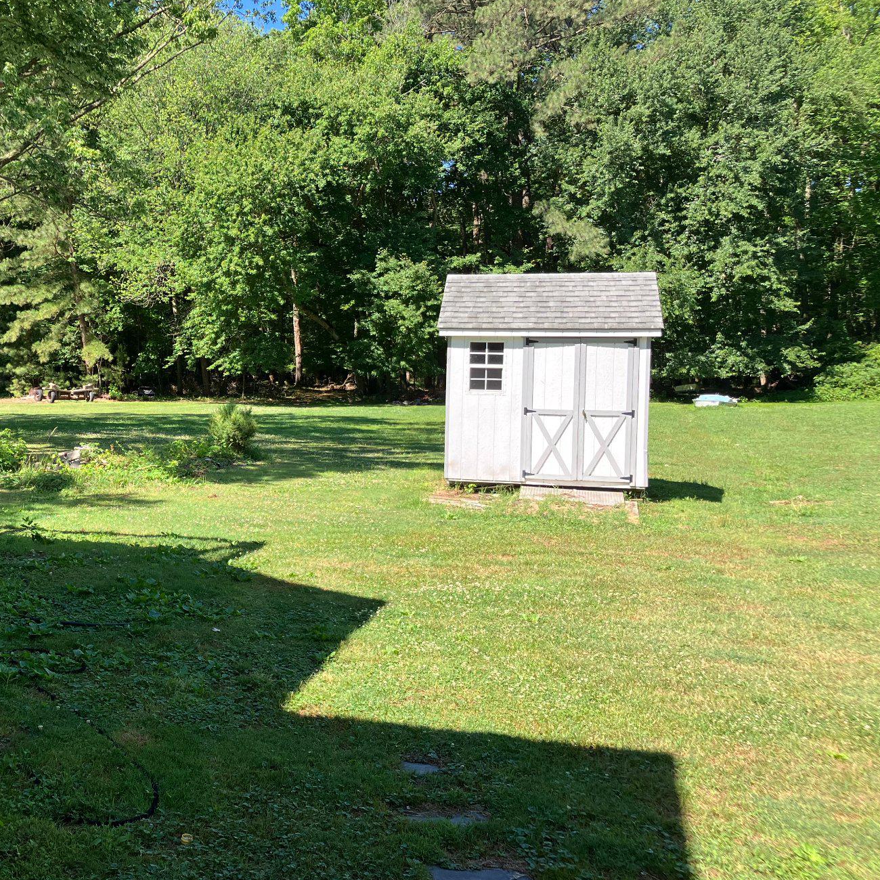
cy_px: 409
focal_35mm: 39
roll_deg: +0.7
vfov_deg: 42.8
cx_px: 195
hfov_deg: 41.3
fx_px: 1122
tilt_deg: -1.7
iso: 32
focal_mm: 3.99
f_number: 1.8
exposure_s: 1/558
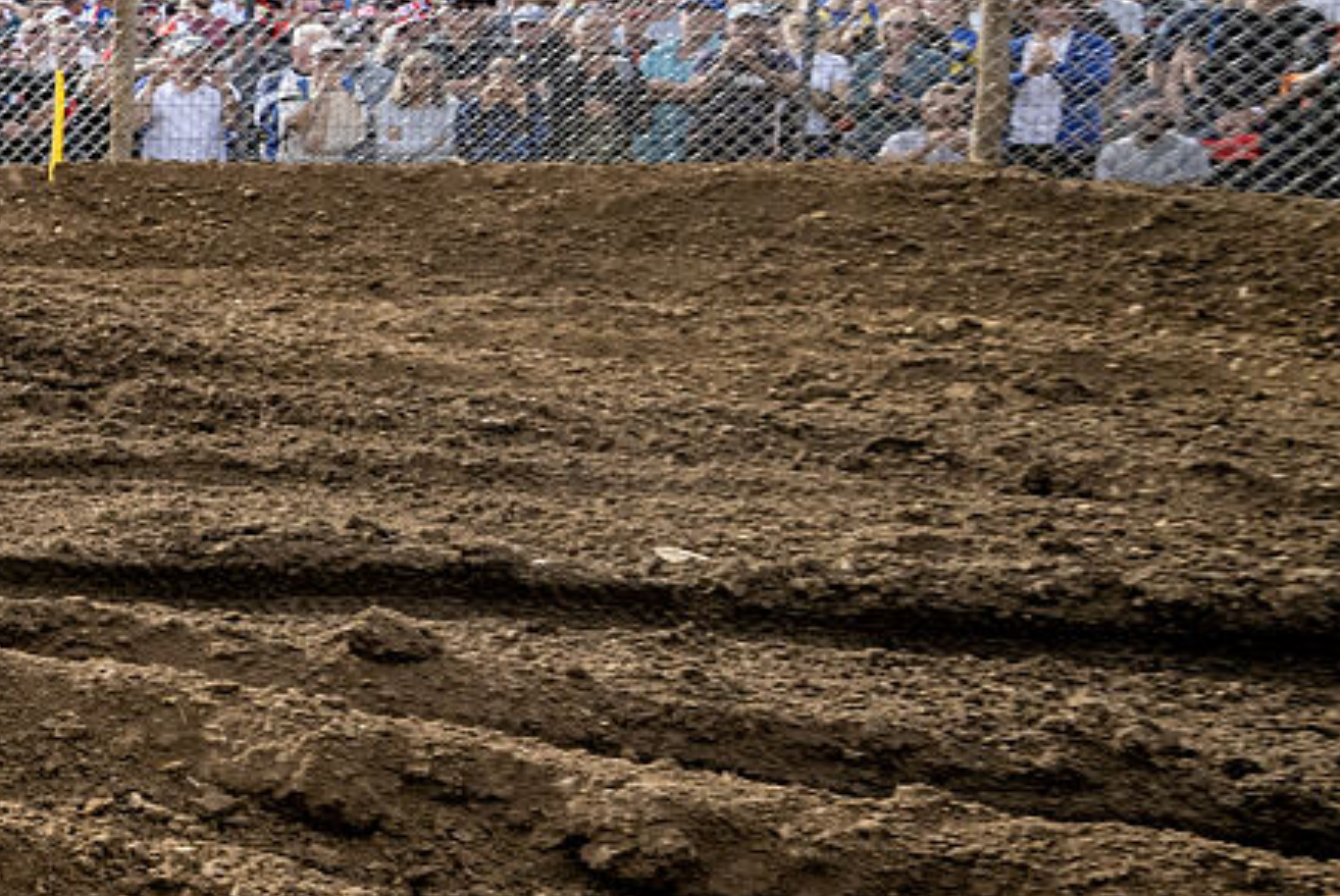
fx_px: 1788
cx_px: -551
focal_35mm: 48
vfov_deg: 27.0
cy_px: 61
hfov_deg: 29.5
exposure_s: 1/1000
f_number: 5.6
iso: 250
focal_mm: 17
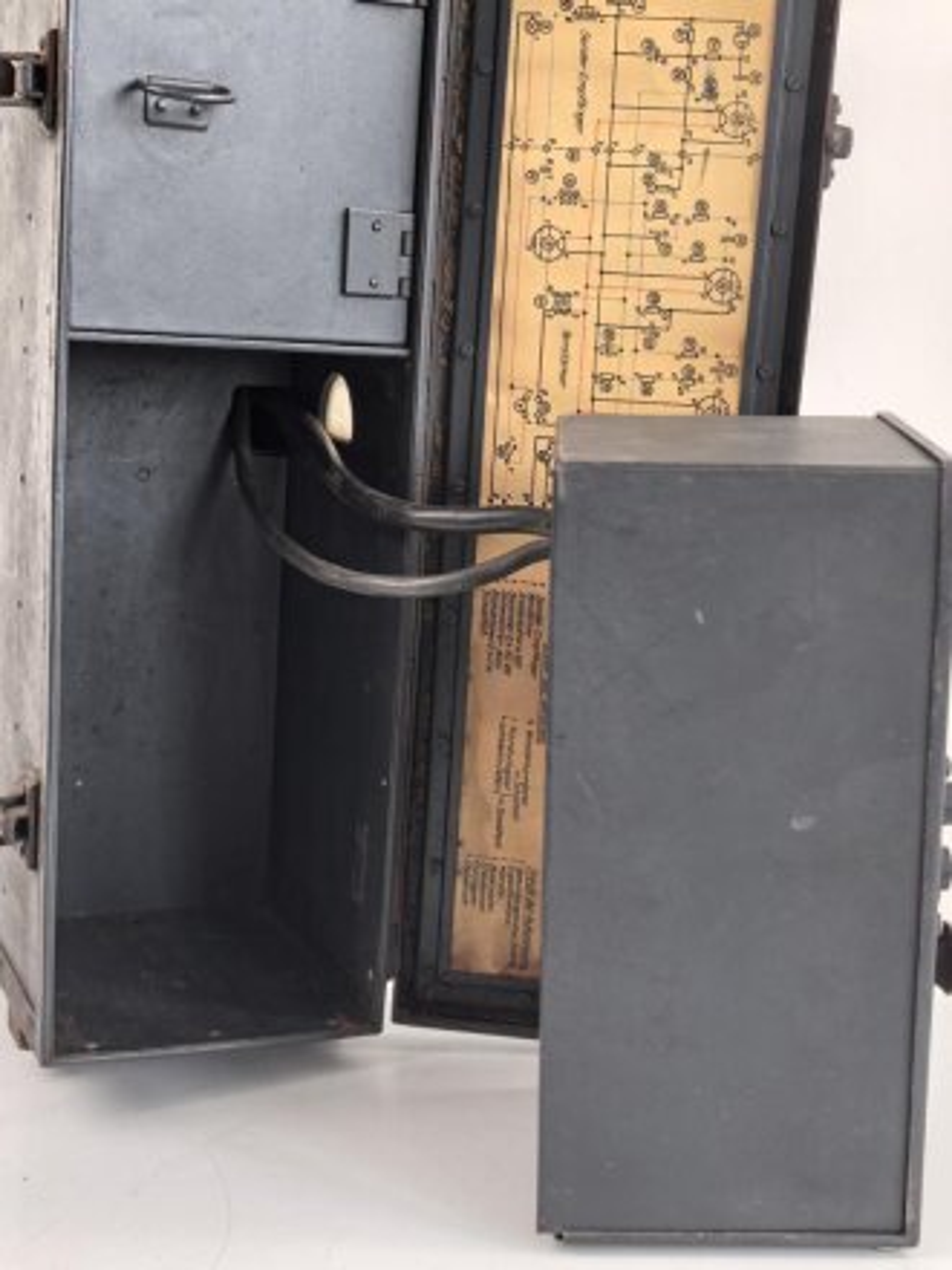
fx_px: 1907
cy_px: 635
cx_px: 476
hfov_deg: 28.0
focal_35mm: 52
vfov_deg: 36.8
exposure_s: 1/100
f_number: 2
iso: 64
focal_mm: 8.5
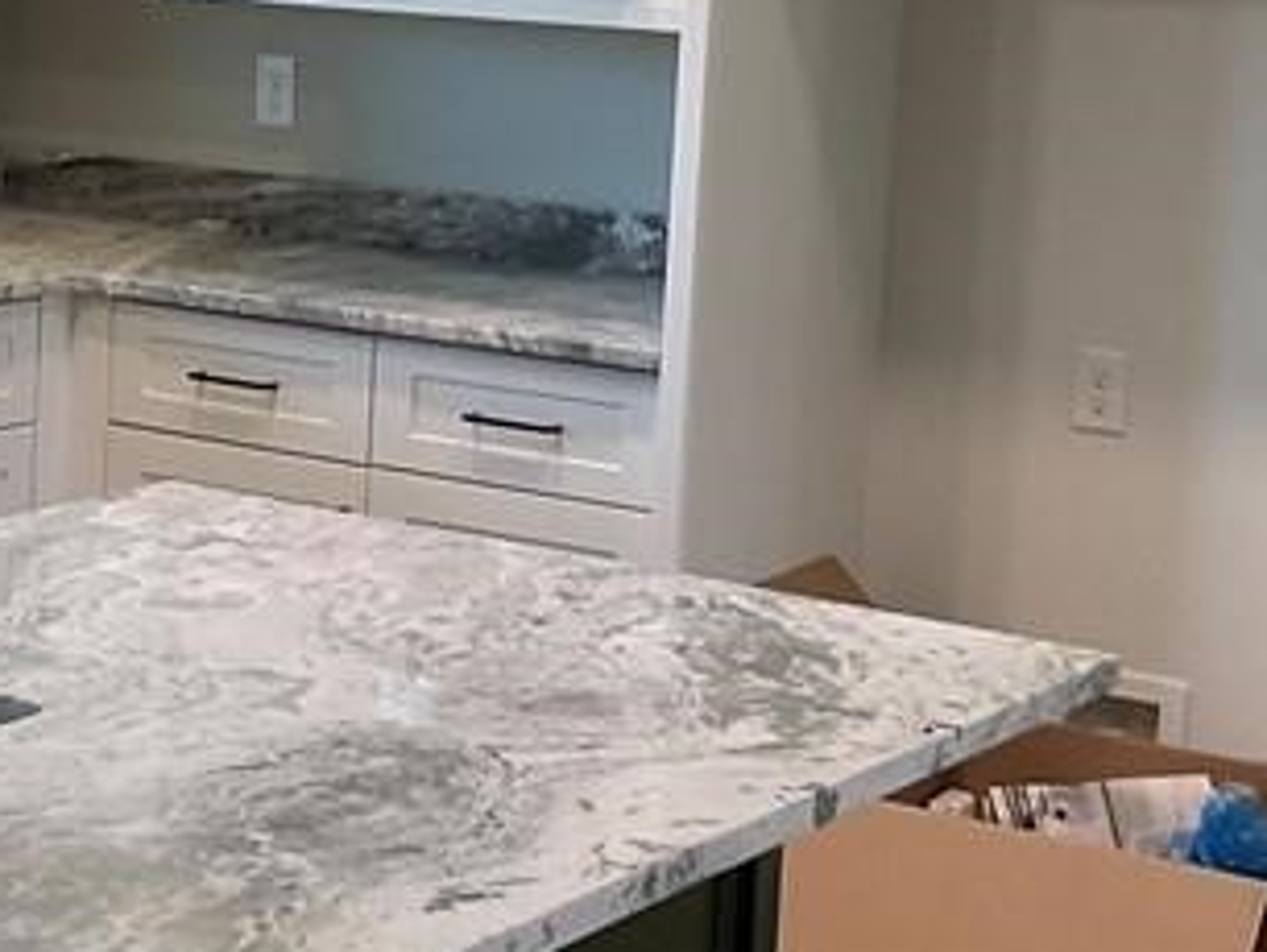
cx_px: -91
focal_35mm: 97
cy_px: 186
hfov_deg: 19.4
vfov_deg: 15.2
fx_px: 3553
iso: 50
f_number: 1.8
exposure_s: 1/60
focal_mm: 3
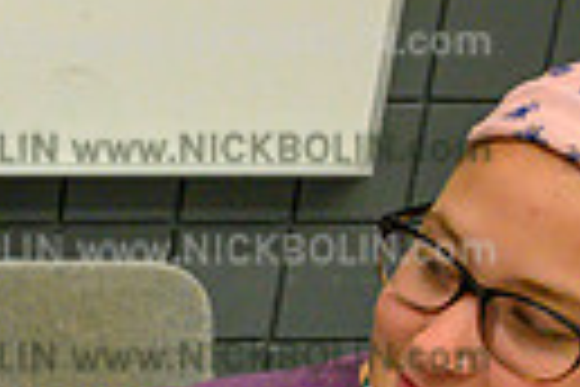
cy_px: 459
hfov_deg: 15.4
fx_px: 1740
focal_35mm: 108
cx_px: -562
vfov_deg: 12.4
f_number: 5.6
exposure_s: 1/250
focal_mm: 24
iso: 6400
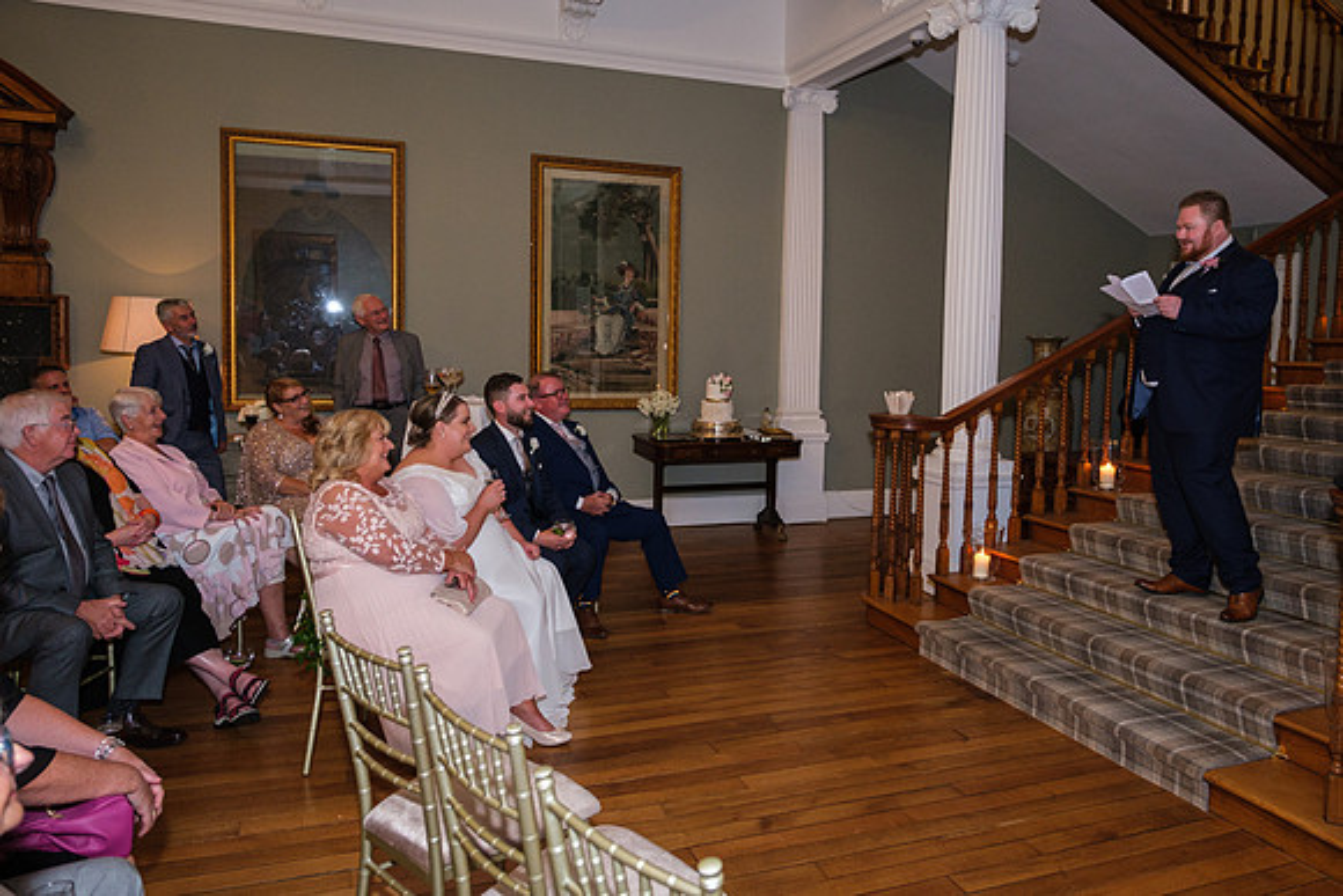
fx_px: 990
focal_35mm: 27
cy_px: 402
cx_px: 741
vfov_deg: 48.6
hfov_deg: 68.1
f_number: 2.8
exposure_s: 1/160
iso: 2000
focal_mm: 16
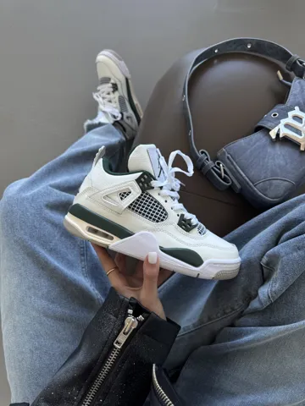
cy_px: 203
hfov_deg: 56.8
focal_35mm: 24
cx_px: 152
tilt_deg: -82.5
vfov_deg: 71.6
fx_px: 282
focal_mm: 6.76
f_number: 1.78
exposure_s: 1/121
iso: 64
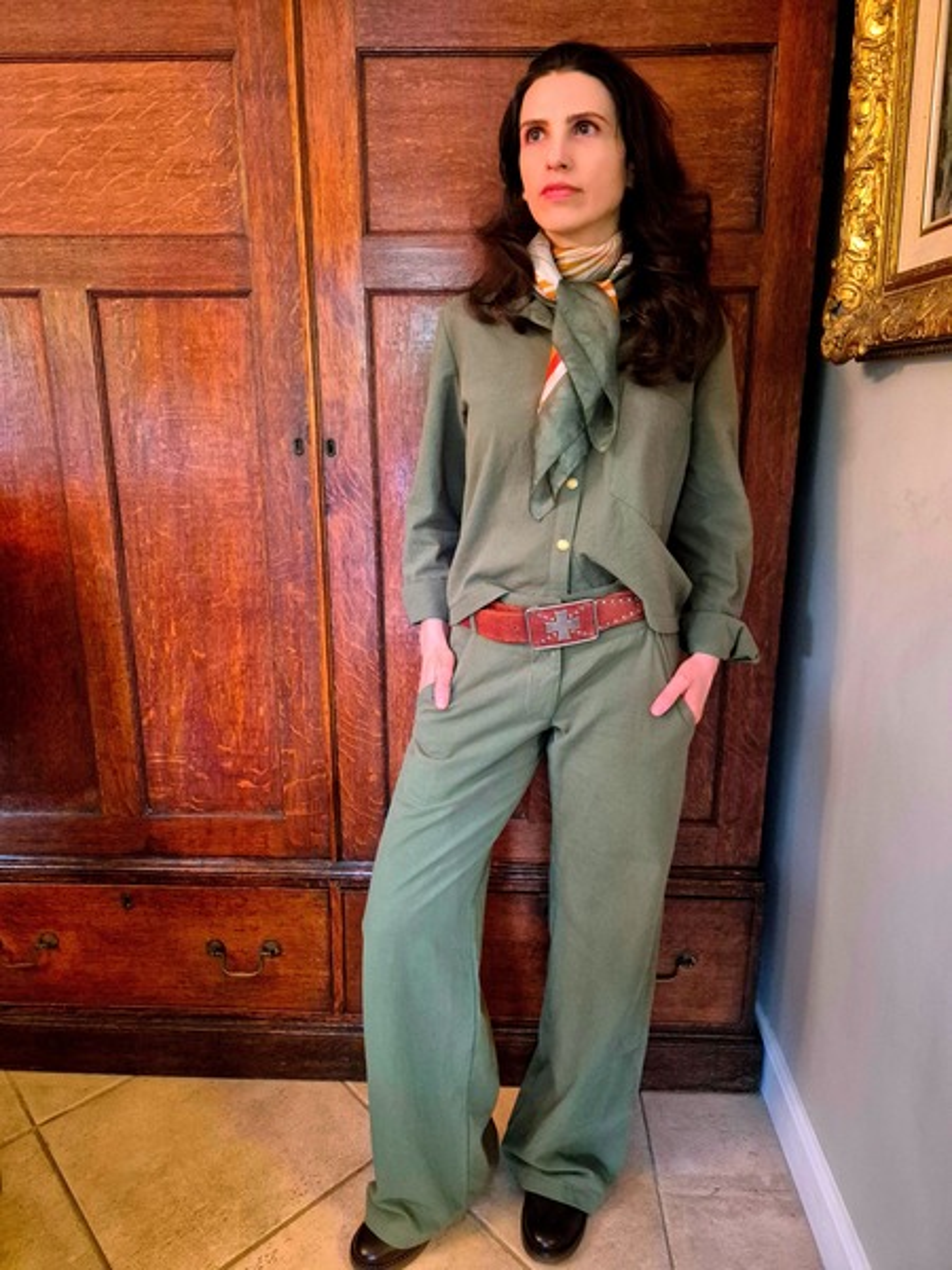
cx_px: 476
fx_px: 843
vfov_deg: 73.9
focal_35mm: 23
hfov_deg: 58.9
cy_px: 635
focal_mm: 5.4
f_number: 1.8
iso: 2500
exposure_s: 1/100
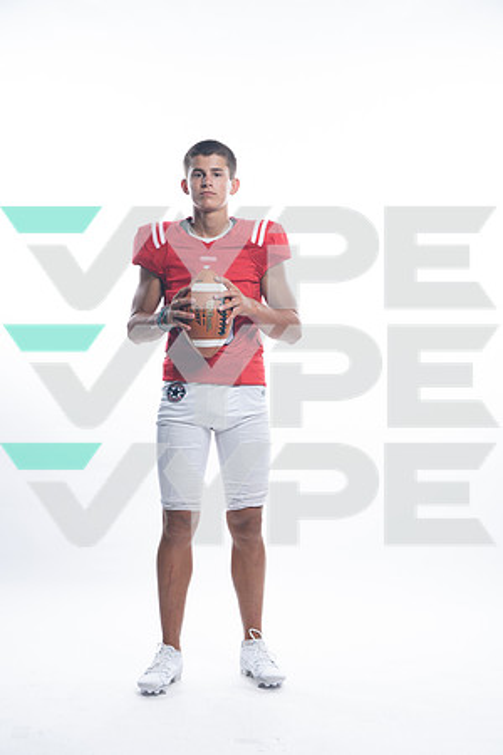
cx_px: 252
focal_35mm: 77
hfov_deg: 17.7
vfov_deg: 26.3
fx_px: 1614
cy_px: 378
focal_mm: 77
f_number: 5.6
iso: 200
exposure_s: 1/250
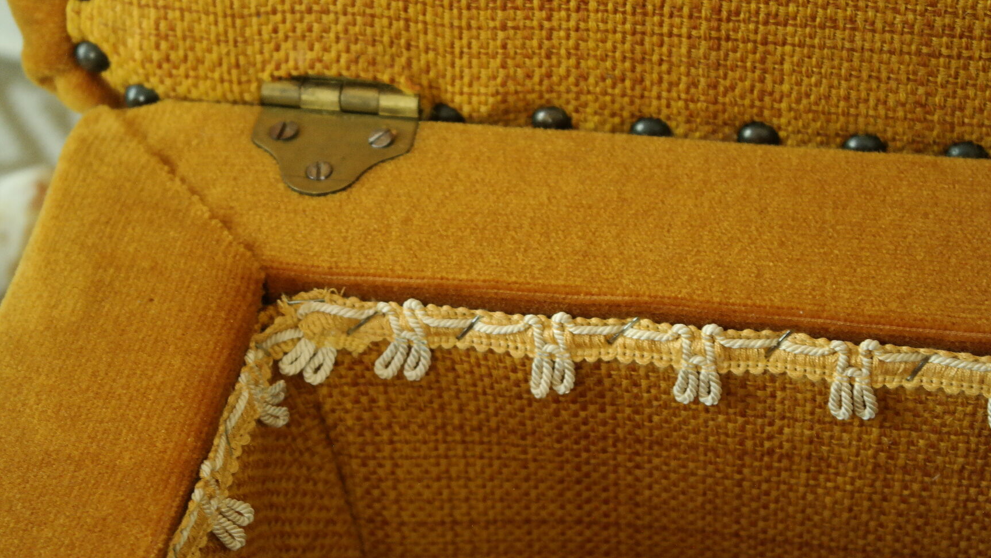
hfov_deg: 26.2
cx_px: 497
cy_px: 300
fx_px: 2128
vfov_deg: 14.9
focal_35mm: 81
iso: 1600
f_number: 5.6
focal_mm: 50
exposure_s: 1/30
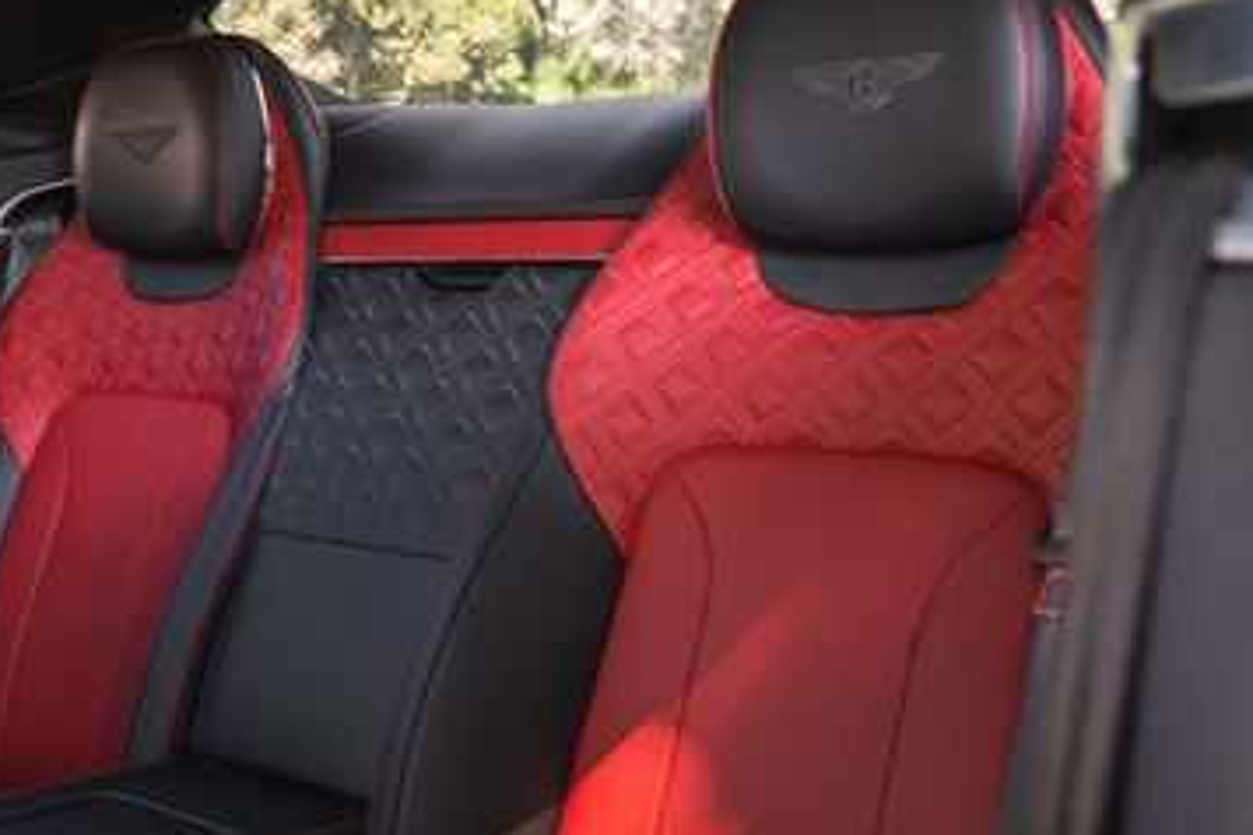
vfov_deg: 31.2
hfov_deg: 44.0
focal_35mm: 43
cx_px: 316
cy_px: 435
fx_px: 1497
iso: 640
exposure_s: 1/13
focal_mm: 24
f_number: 5
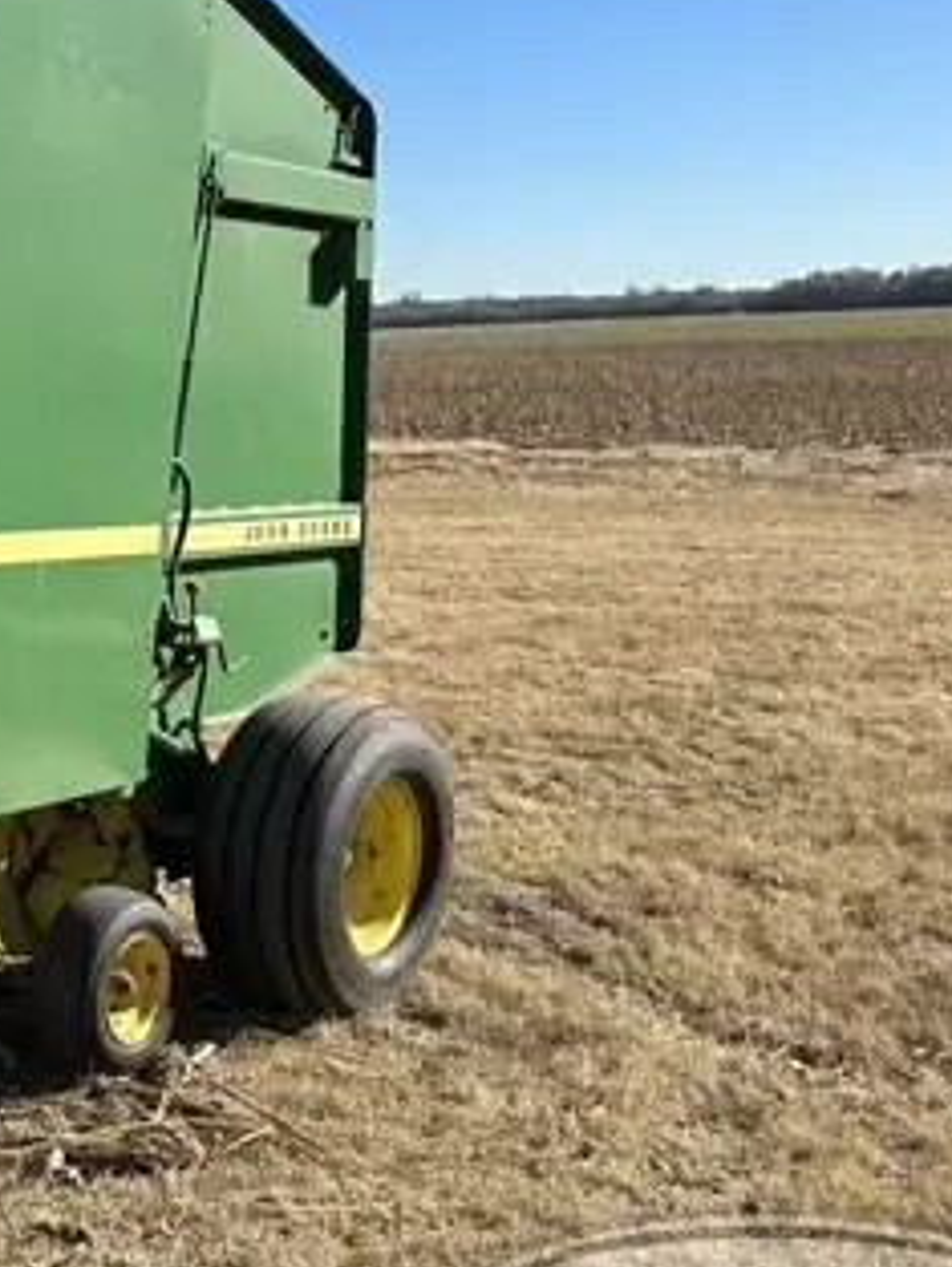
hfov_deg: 26.9
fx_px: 1796
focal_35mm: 49
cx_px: -130
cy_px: 522
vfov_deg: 38.8
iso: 80
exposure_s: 1/4348
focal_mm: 6.86
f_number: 1.78
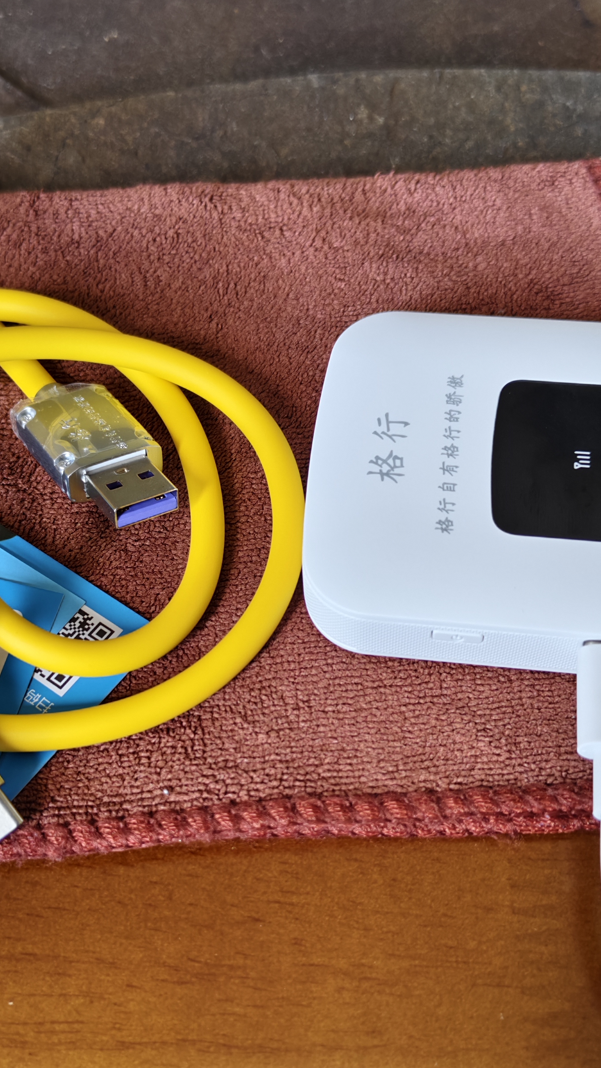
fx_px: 1218
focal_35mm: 43
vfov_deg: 47.2
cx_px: 261
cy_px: 617
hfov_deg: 27.7
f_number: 1.88
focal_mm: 5.56
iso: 175
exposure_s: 1/50
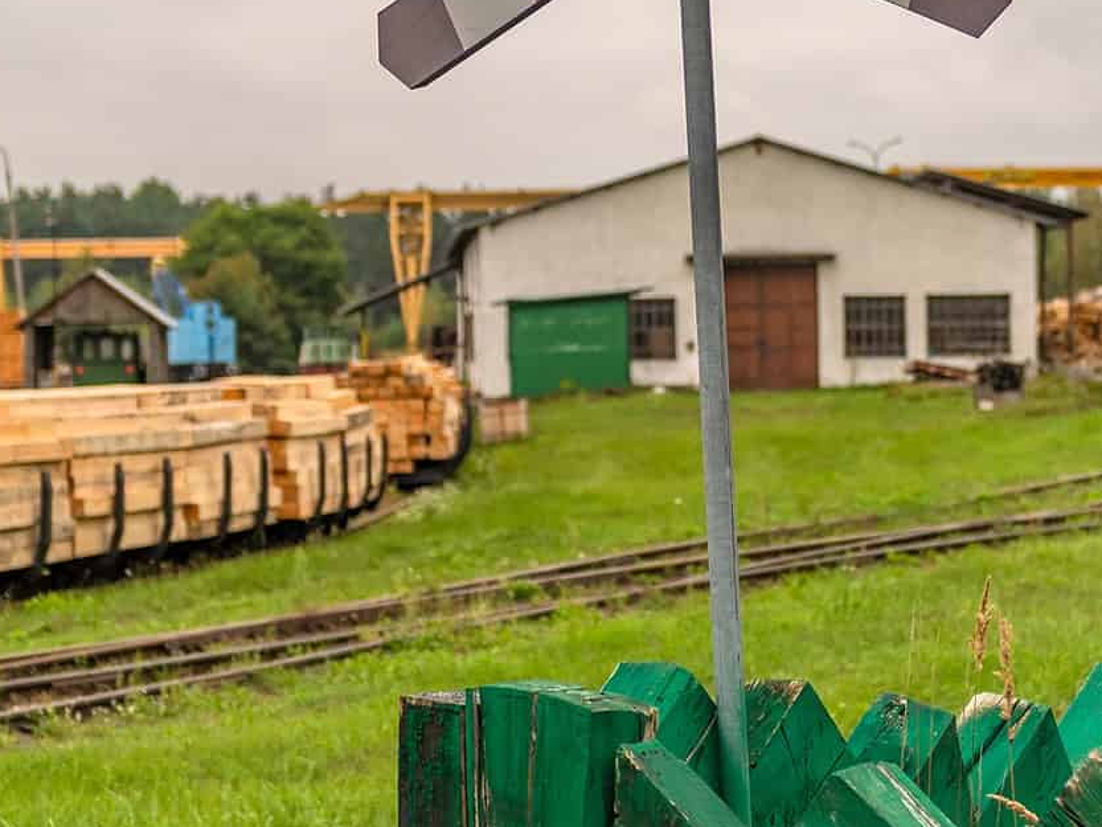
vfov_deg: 12.6
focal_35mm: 117
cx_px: 665
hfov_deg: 16.8
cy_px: 282
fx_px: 3725
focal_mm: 44
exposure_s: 1/2500
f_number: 2.8
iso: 250
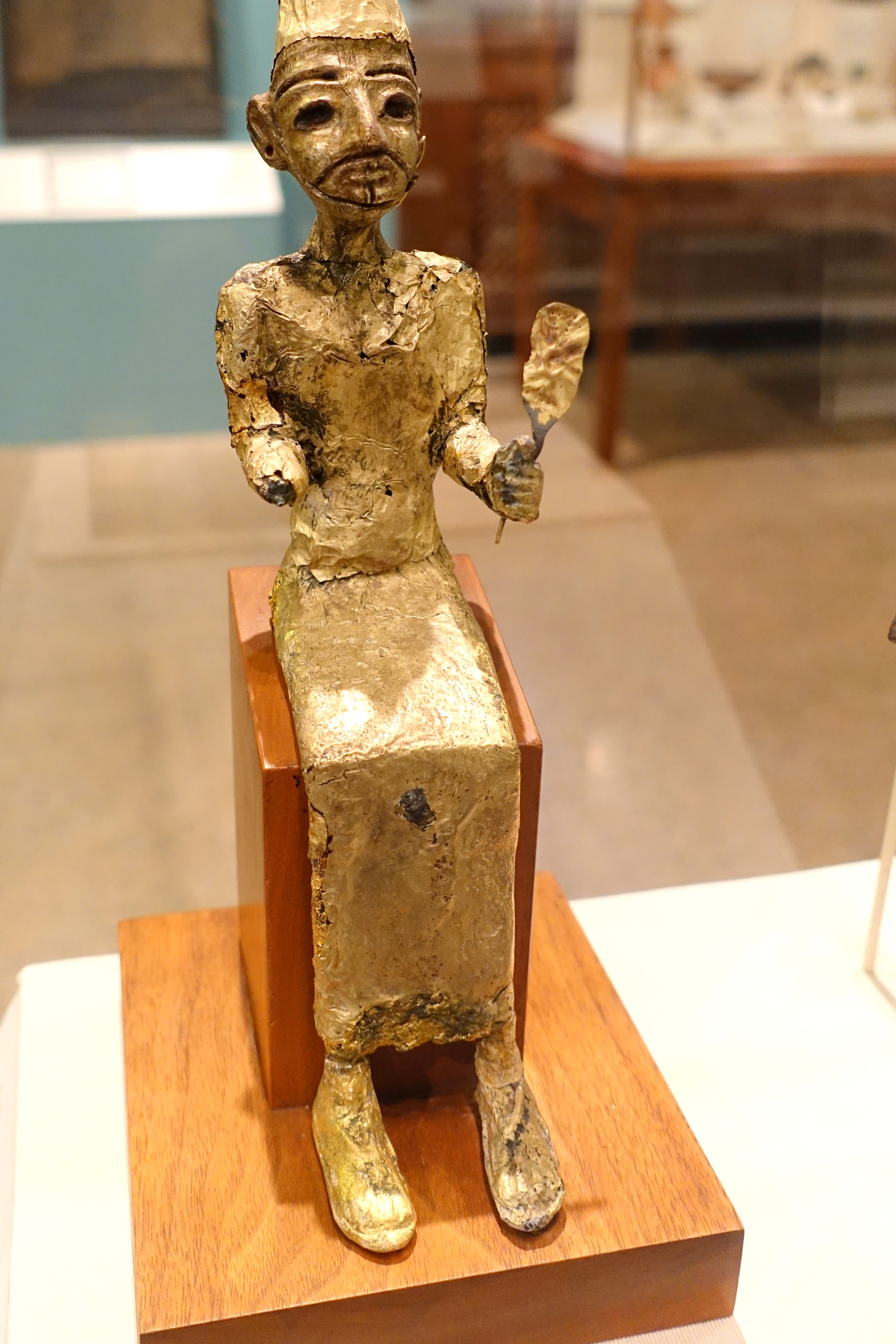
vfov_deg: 54.2
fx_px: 1306
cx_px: 389
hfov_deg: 37.8
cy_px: 575
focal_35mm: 35
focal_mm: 11
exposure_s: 1/30
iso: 640
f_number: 2.5
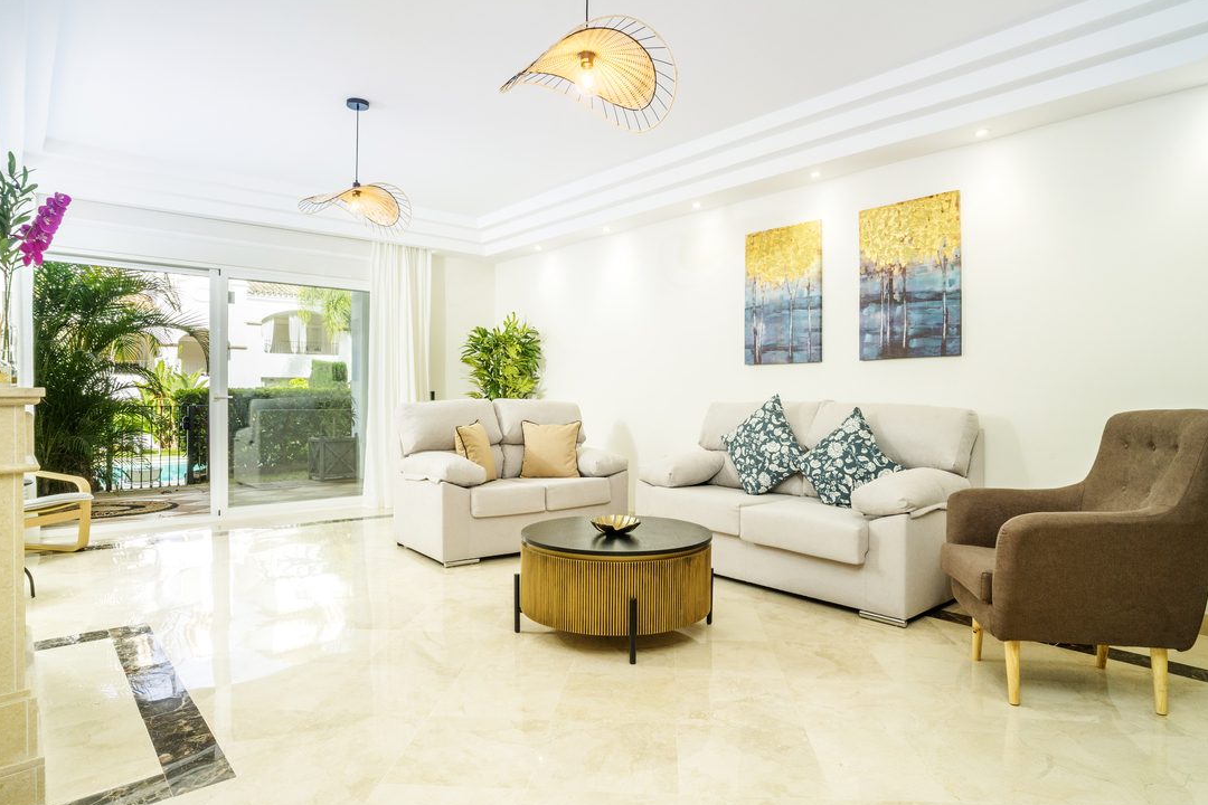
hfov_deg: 83.9
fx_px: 671
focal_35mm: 20
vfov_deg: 61.9
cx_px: 629
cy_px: 389
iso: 320
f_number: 11
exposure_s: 1/5
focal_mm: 18
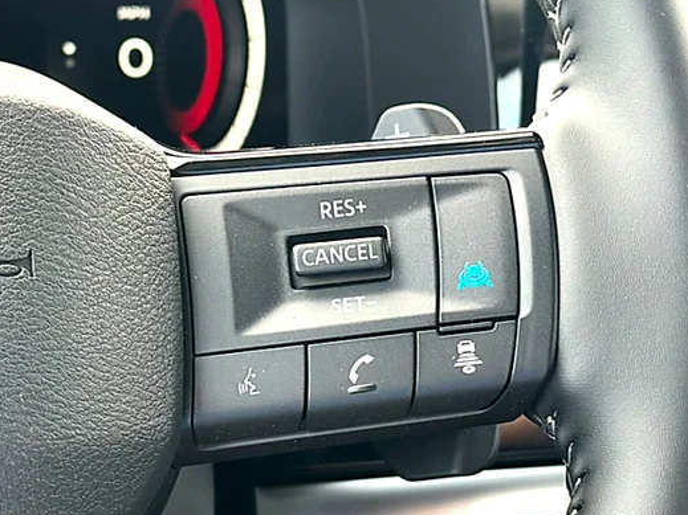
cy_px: 264
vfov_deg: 18.2
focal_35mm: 81
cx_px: 355
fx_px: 1610
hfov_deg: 24.1
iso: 80
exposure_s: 1/185
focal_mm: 6.86
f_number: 1.78
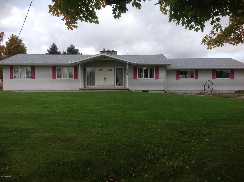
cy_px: 91
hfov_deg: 52.7
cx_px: 122
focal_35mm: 35
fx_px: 246
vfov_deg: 40.6
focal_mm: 4.28
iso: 50
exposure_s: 1/530
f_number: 2.4
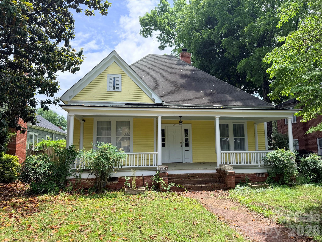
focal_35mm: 24
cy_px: 121
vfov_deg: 56.8
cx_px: 161
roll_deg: +0.9
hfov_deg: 71.6
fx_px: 223
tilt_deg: +8.2
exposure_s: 1/2611
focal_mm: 6.76
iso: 100
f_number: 1.78
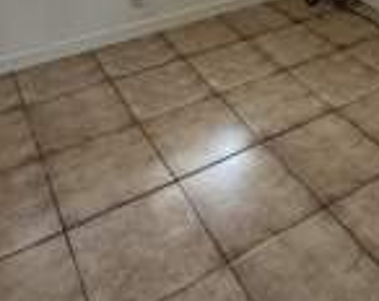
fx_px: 503
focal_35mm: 45
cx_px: 267
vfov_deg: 28.3
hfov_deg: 40.5
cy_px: -74
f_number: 2.2
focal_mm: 2.22
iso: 250
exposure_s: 1/99
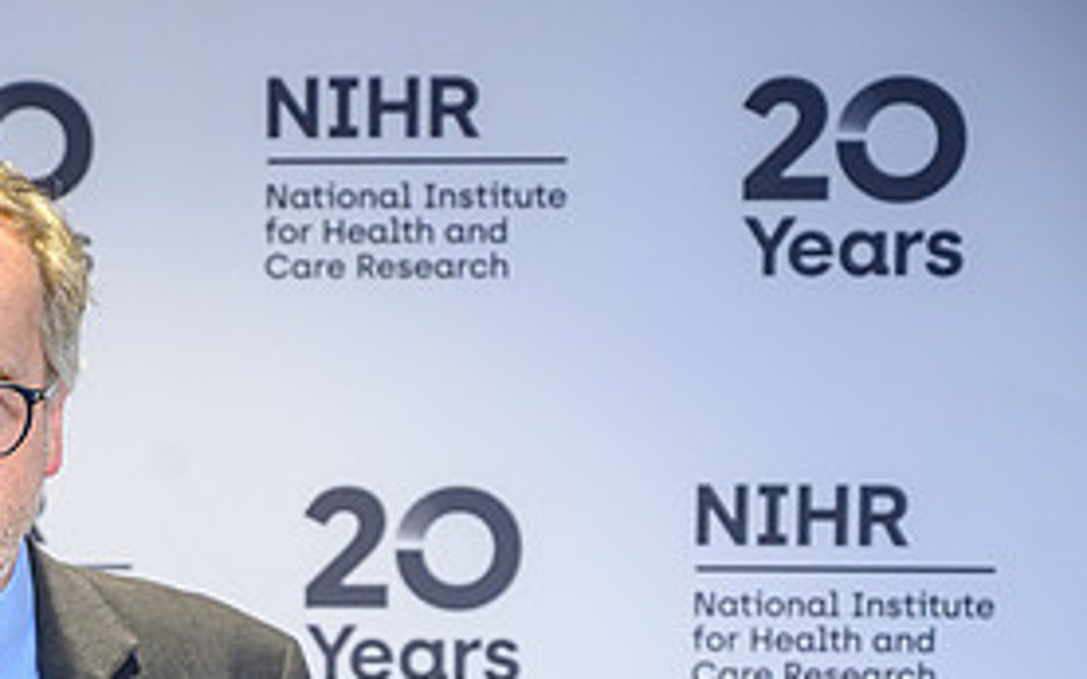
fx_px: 4472
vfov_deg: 8.6
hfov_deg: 13.6
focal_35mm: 151
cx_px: -43
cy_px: 740
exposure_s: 1/200
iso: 1250
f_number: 4.5
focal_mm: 70
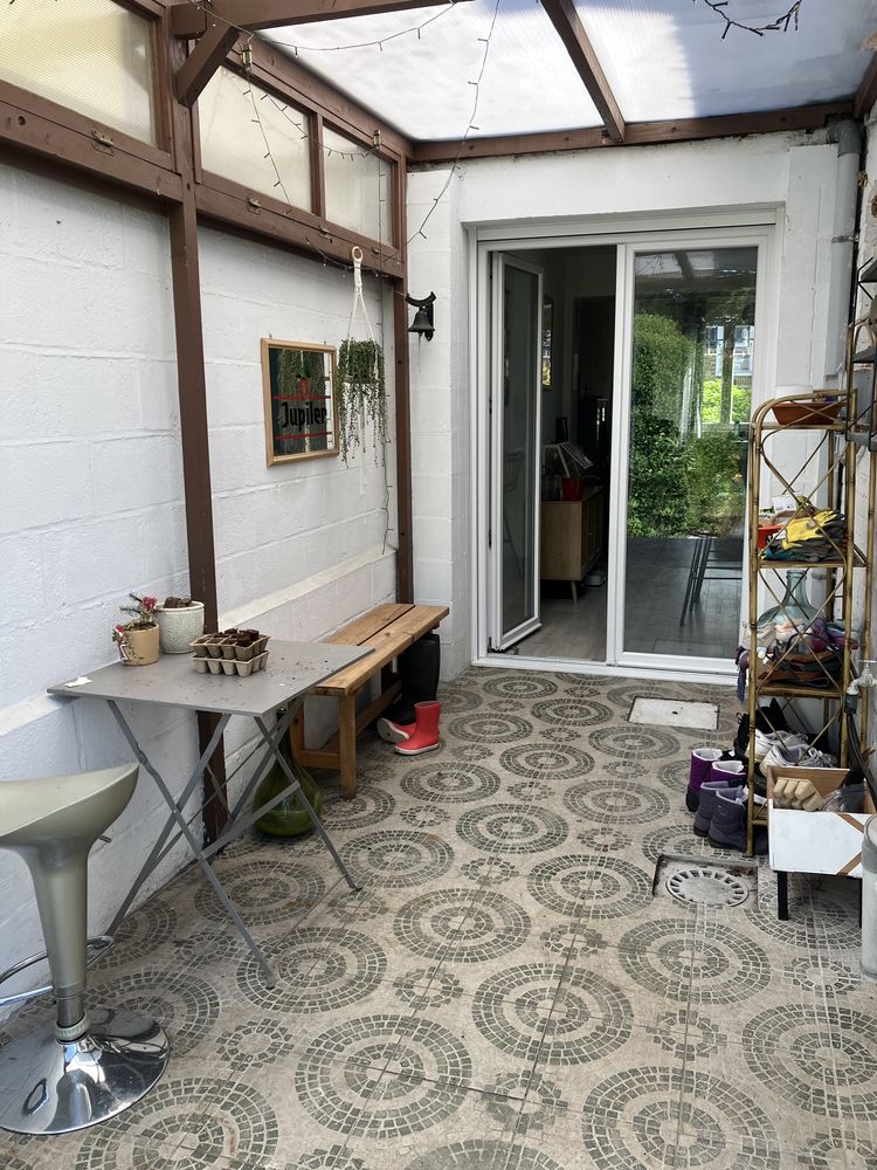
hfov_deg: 49.7
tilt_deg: -9.3
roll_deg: +0.6
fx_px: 946
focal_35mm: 28
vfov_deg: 63.4
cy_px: 585
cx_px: 438
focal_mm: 3.99
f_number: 1.8
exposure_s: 1/258
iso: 32
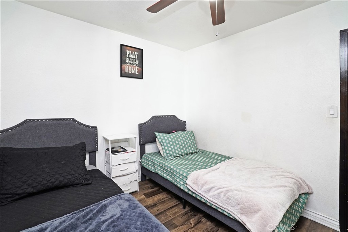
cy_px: 116
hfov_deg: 100.4
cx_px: 174
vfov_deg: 77.3
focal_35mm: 15
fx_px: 145
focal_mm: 10
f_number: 11
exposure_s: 1
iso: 250
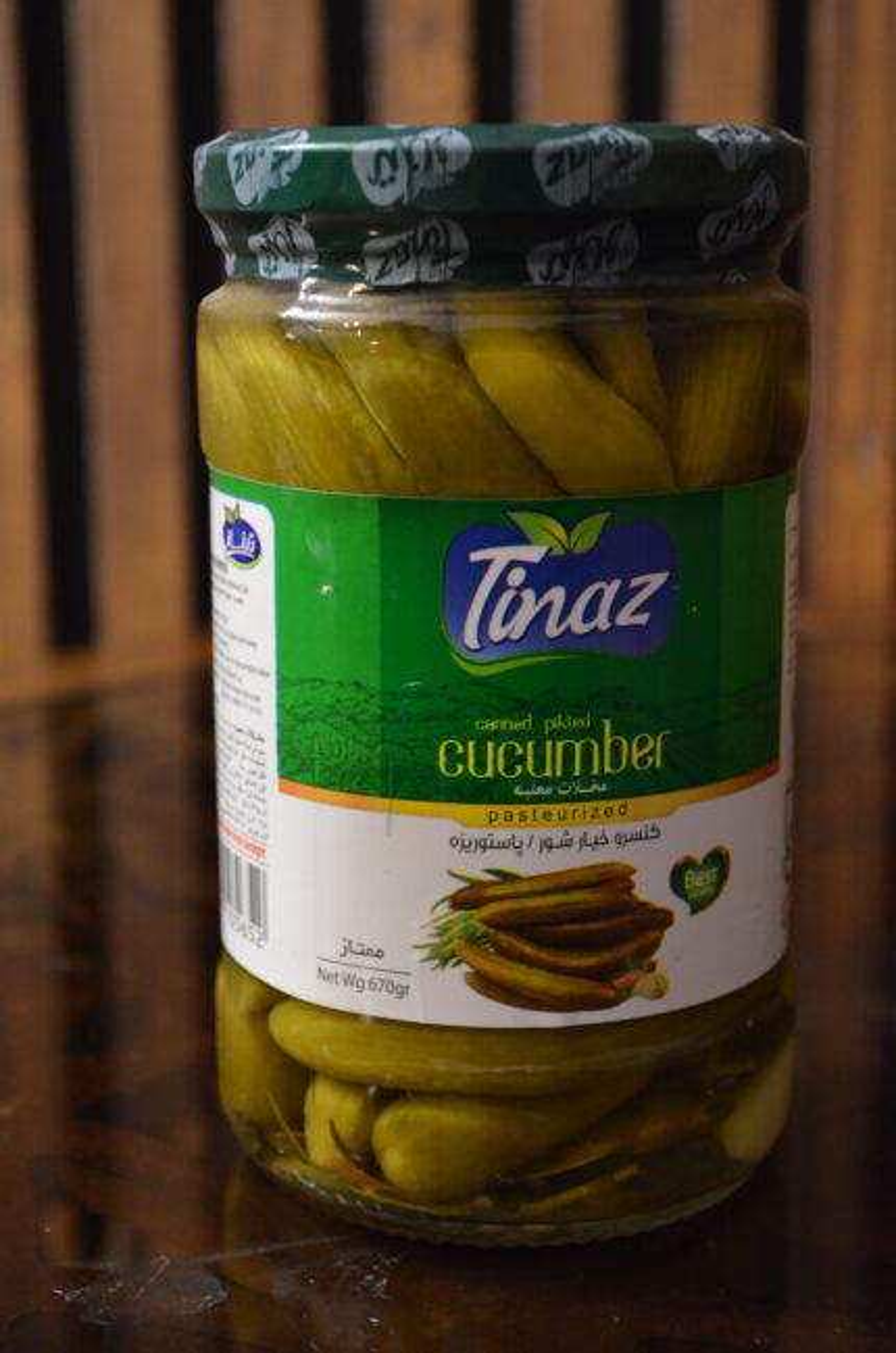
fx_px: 2249
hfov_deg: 22.5
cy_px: 676
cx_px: 448
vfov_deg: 33.5
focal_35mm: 60
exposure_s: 1/30
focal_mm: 40
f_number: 5.3
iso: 3200
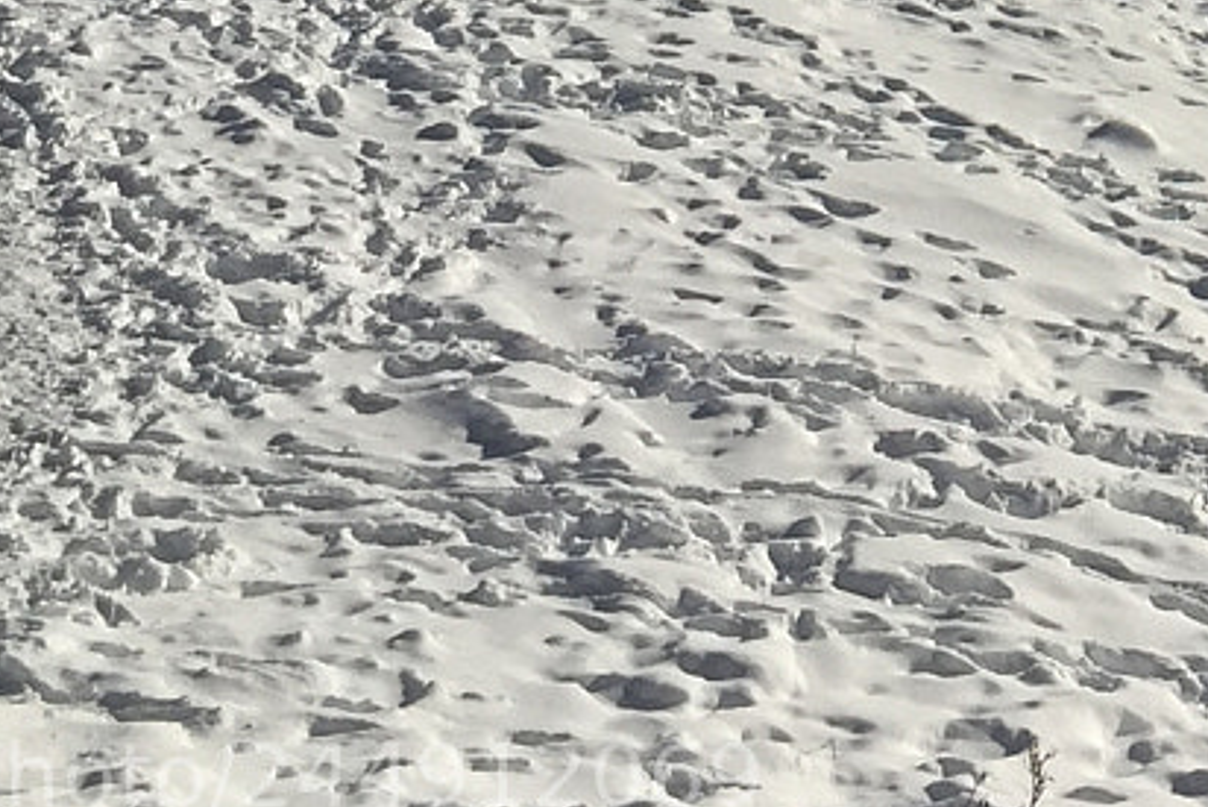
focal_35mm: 117
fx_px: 3927
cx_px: 1572
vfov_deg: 10.8
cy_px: -754
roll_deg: -0.8
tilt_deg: -6.7
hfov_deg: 16.5
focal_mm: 4.15
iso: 32
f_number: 2.2
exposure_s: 1/4950
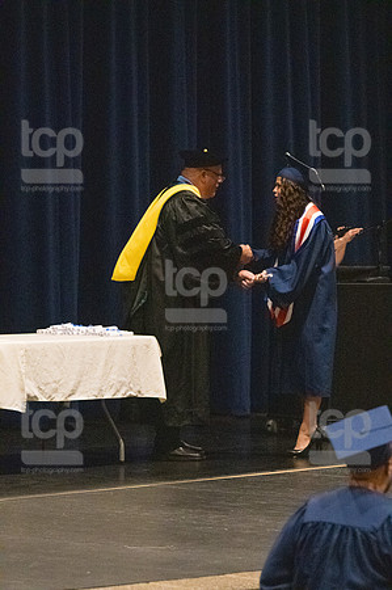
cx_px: 196
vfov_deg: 11.8
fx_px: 2848
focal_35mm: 174
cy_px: 295
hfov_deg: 7.9
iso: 10000
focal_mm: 116
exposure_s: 1/400
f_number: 3.2
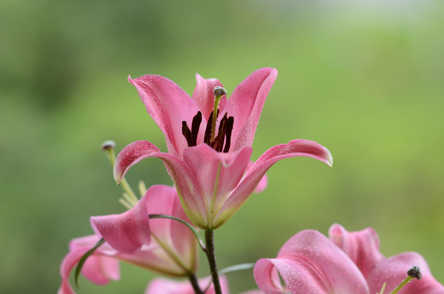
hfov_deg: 9.2
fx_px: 2769
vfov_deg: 6.1
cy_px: 147
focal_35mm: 225
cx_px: 222
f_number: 2.8
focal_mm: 150
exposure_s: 1/320
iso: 100
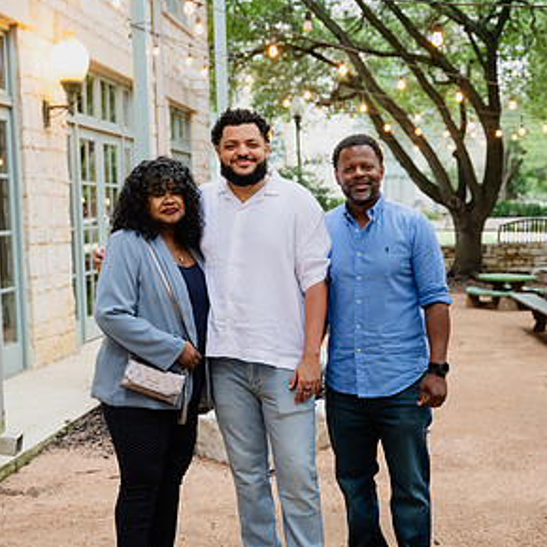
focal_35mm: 54
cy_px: 290
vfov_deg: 31.6
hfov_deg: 31.6
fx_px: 965
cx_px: 275
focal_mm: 41
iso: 3200
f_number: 3.5
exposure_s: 1/160
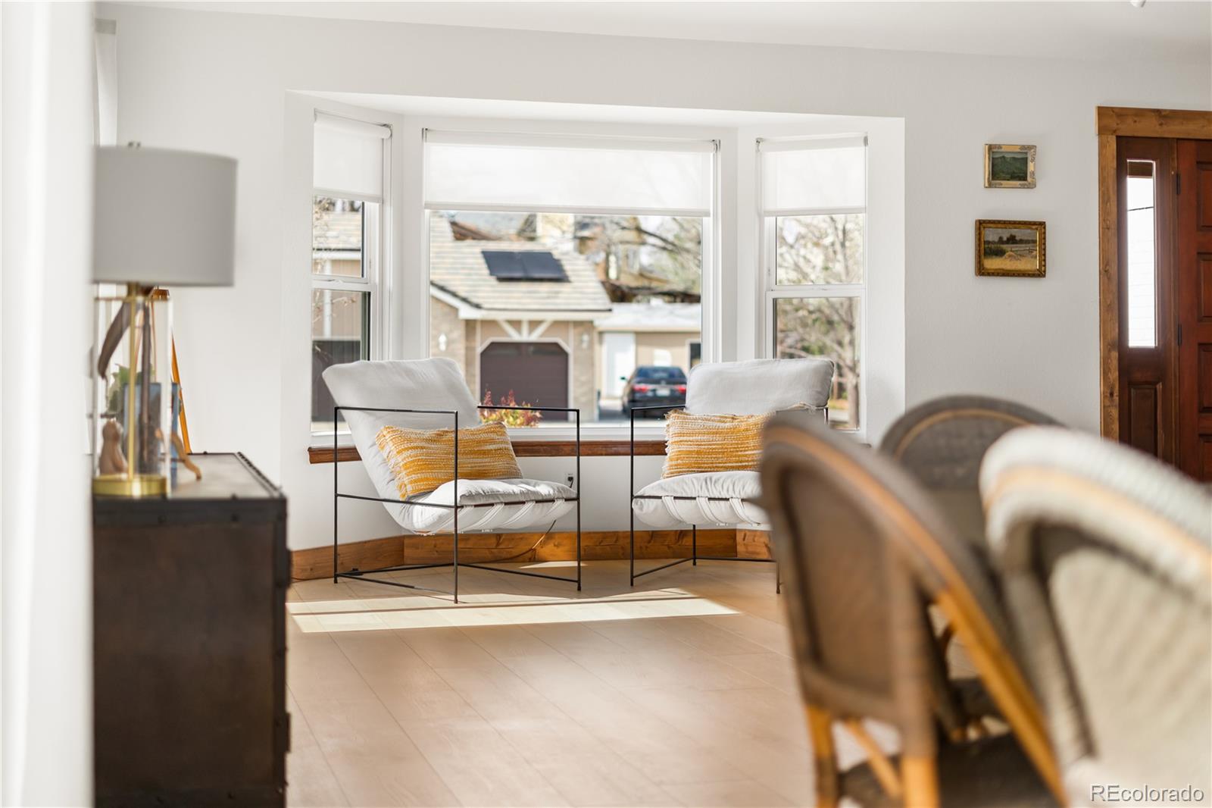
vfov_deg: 27.0
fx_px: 1683
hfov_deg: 39.6
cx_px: 606
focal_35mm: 50
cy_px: 404
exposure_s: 1/400
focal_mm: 50
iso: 500
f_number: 1.8
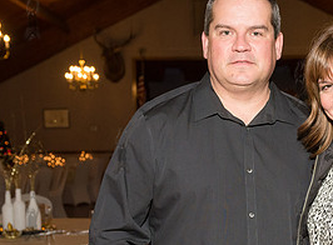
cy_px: 194
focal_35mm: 81
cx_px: 279
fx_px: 774
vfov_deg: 17.9
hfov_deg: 23.8
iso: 1600
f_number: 4
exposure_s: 1/320
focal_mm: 32
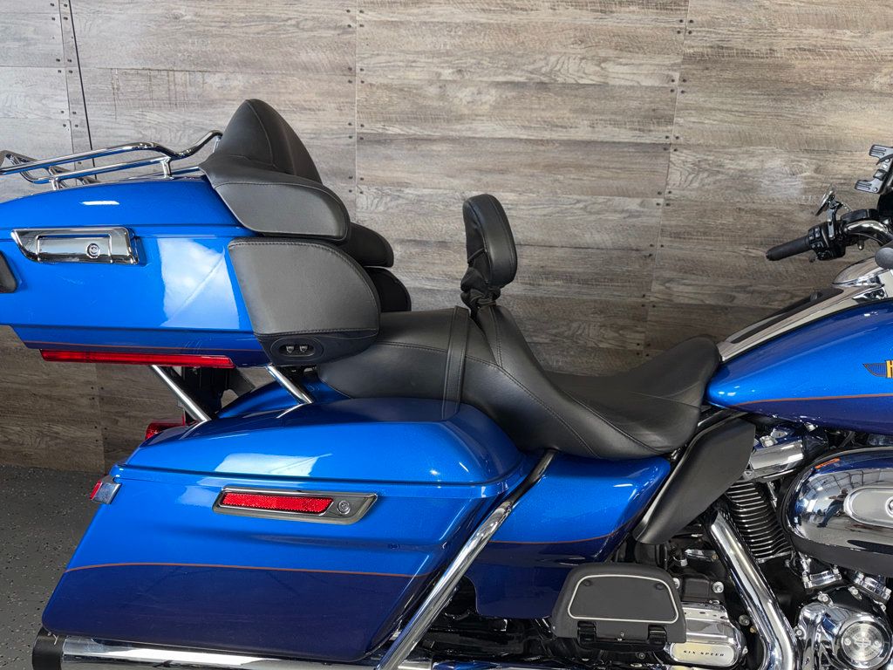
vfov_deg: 56.8
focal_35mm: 24
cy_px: 335
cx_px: 446
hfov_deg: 71.6
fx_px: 619
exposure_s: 1/37
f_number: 1.78
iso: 50
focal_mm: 6.76
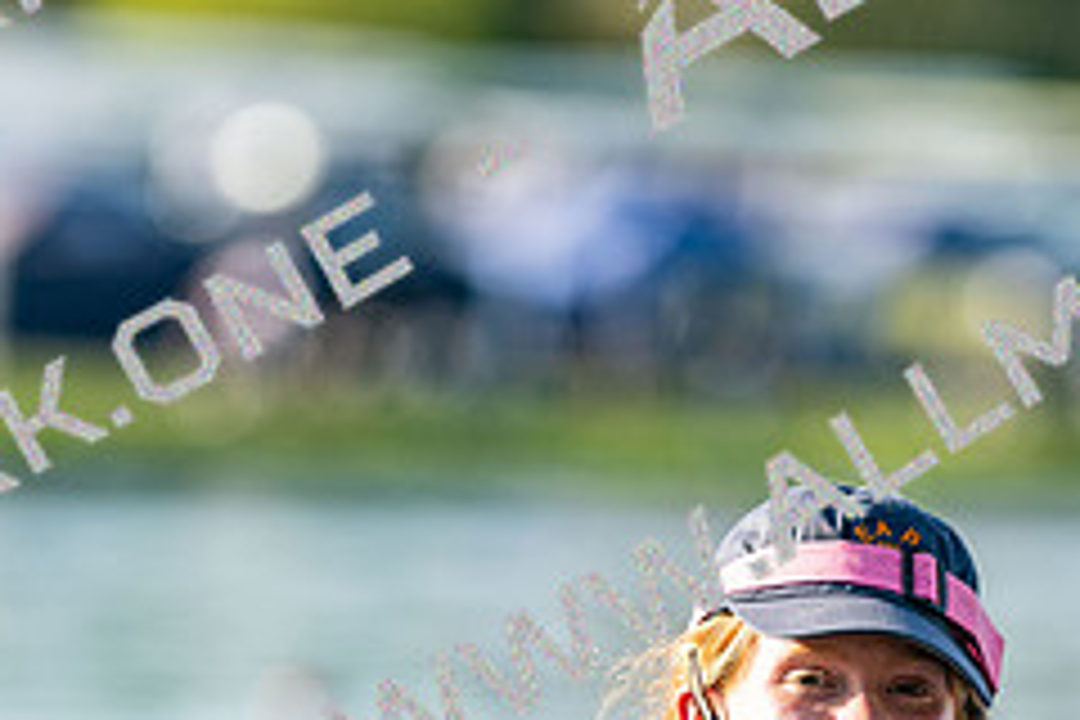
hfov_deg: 6.3
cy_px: 794
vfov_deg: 4.2
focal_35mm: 326
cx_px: 882
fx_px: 9779
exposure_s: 1/2000
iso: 64
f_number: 1.8
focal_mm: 135
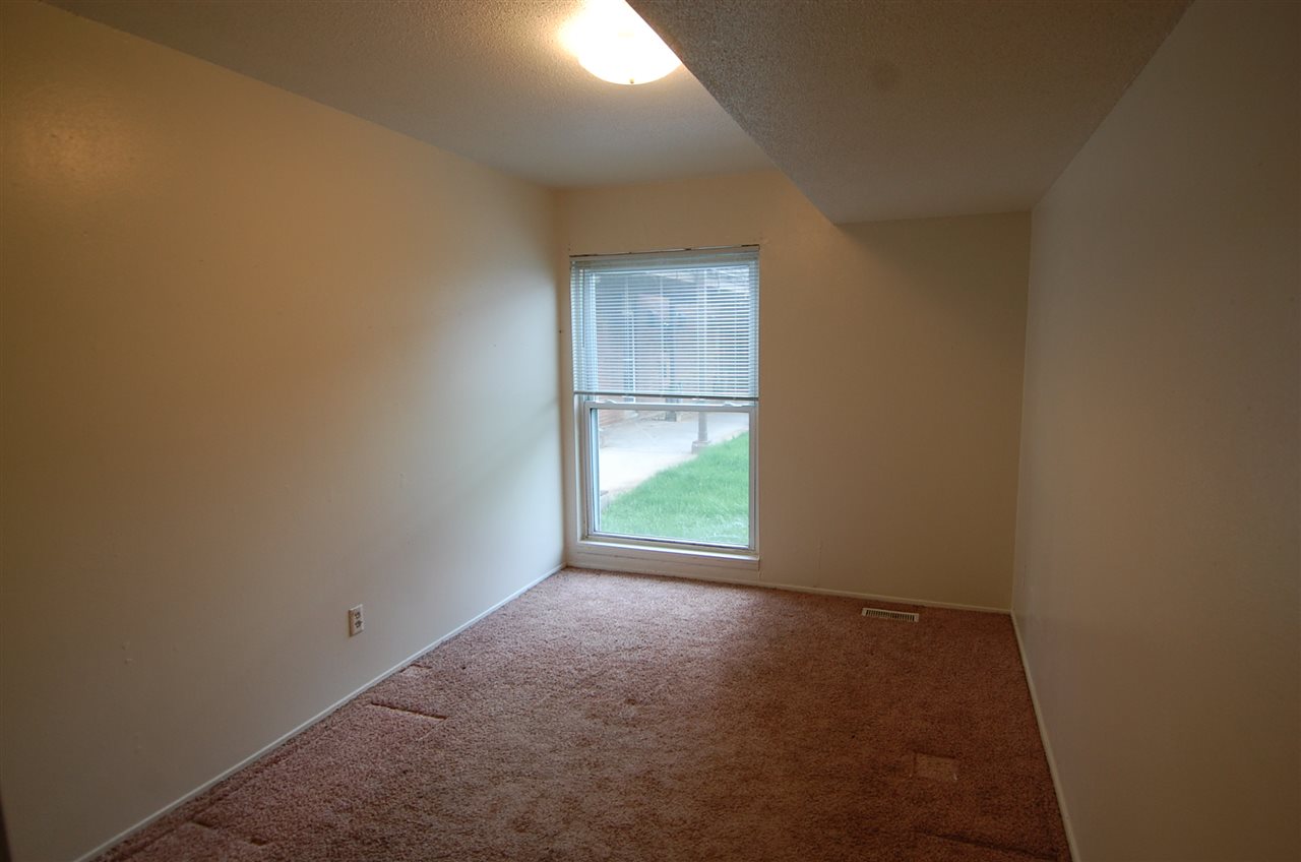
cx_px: 650
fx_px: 757
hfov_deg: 81.3
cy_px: 431
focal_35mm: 21
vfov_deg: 59.3
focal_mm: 14
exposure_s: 1/100
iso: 400
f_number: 5
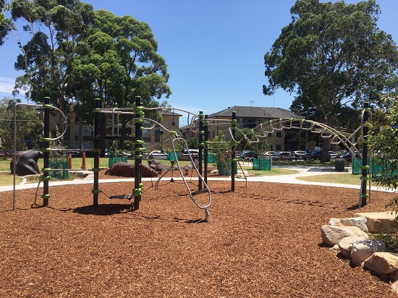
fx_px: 333
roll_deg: -1.1
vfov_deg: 48.2
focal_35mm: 29
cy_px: 149
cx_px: 199
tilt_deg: +0.6
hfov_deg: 61.7
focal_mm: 4.15
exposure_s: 1/1883
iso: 32
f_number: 2.2
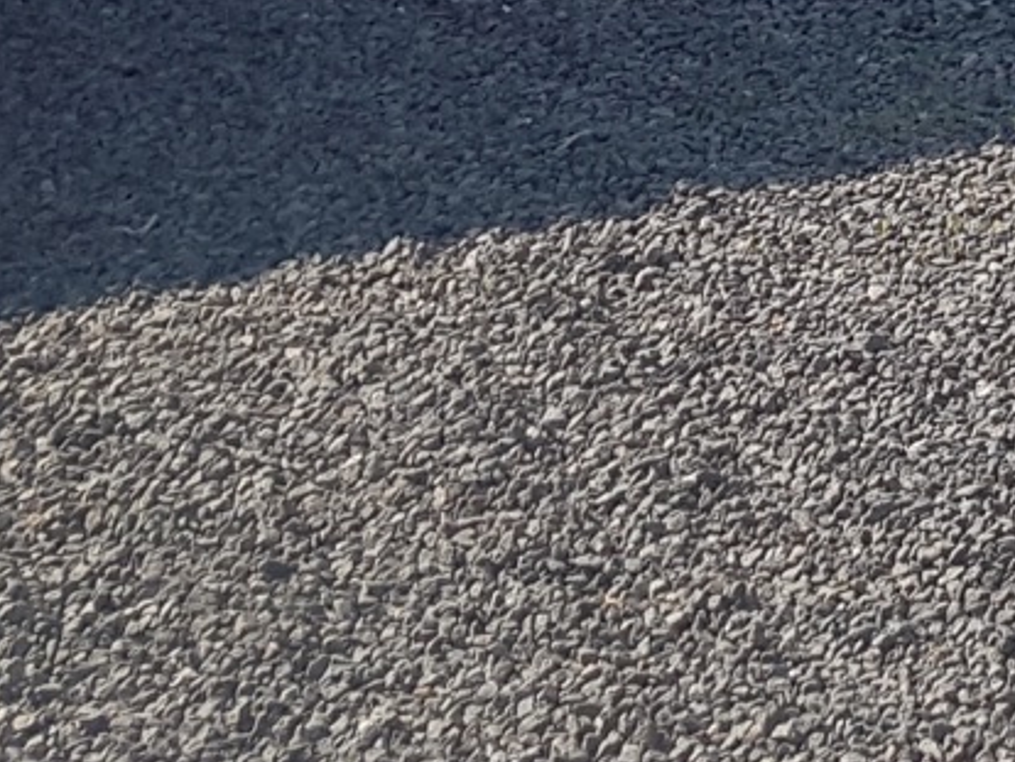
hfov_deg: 14.9
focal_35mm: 113
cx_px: 1905
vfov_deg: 11.5
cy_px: -877
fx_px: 3315
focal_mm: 4.2
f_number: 1.7
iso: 40
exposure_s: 1/1544
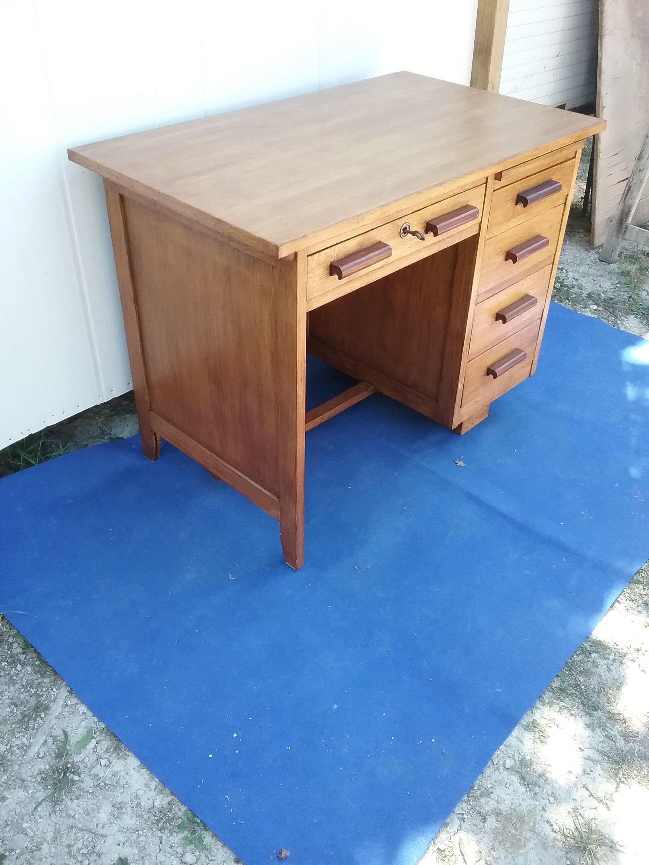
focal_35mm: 31
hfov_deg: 45.4
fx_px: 775
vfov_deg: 58.4
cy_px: 432
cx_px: 324
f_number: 2.2
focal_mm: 3.3
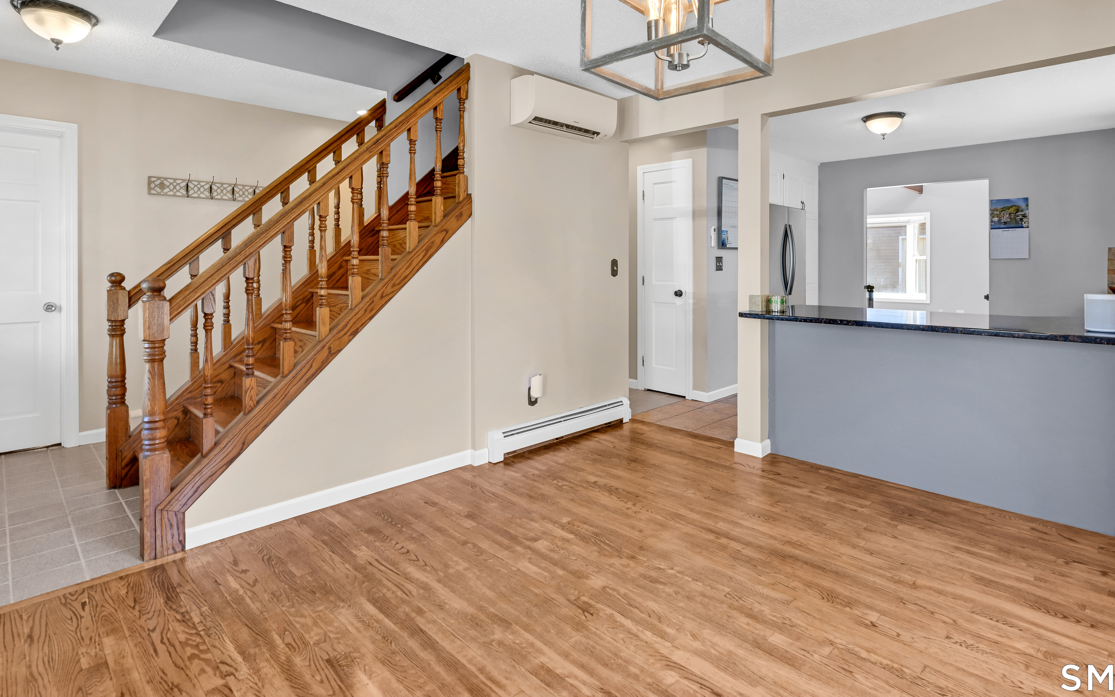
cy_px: 233
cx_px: 567
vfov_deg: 63.4
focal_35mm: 18
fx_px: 547
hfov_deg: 91.1
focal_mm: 14
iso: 250
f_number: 8
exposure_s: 1/320
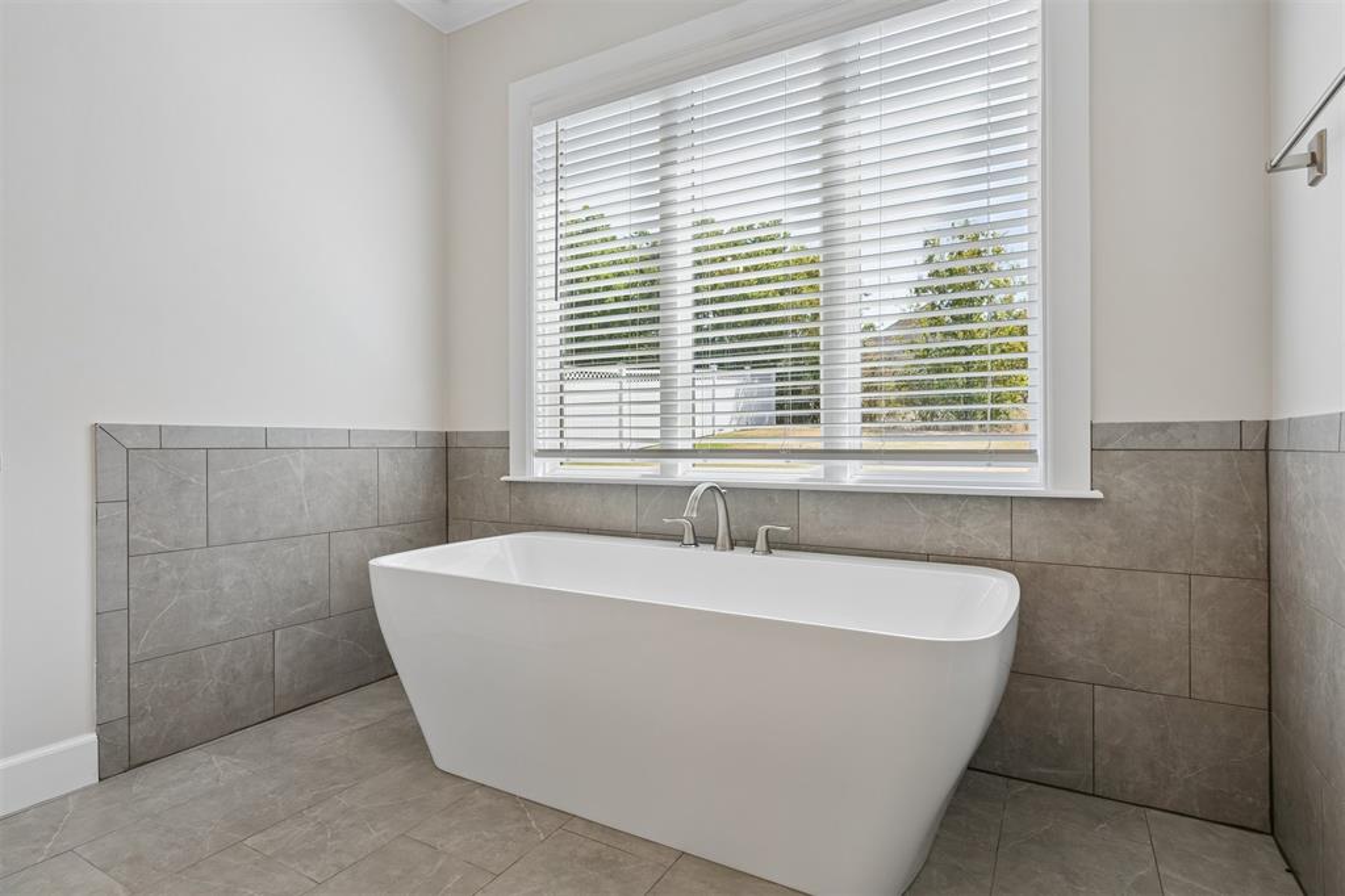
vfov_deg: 67.4
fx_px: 672
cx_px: 672
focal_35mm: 18
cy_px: 448
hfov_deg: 90.0
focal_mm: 18
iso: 200
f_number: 8
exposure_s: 1/50
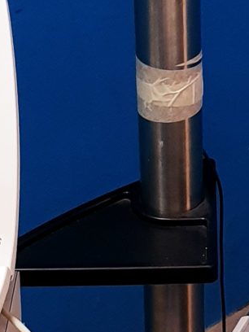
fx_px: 1563
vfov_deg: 12.1
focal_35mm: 163
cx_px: 278
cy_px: 64
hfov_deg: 9.0
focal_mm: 4.3
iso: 160
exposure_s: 1/50
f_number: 2.4
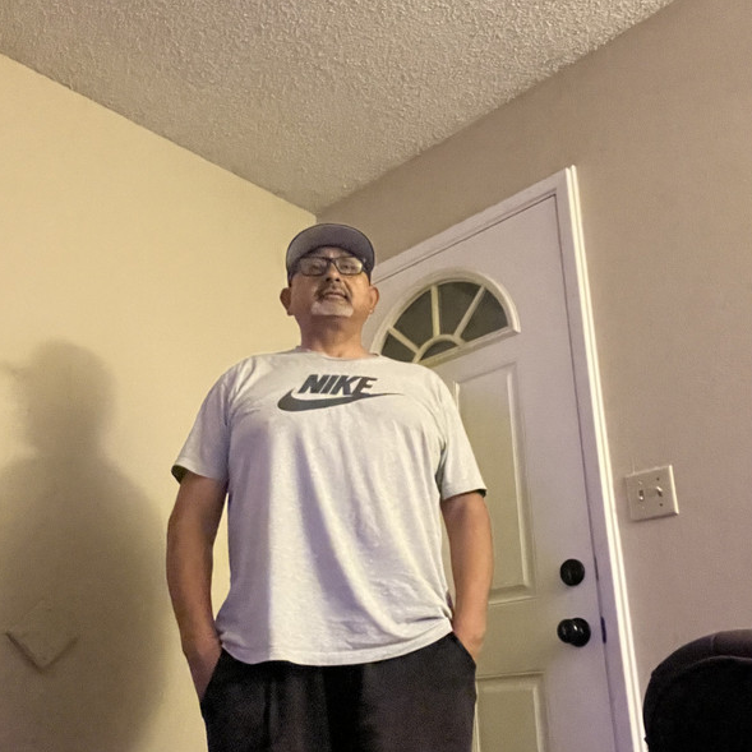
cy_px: 416
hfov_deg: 46.0
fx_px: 885
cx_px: 378
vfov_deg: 46.0
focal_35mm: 36
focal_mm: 2.71
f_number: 2.2
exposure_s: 1/16
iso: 1600
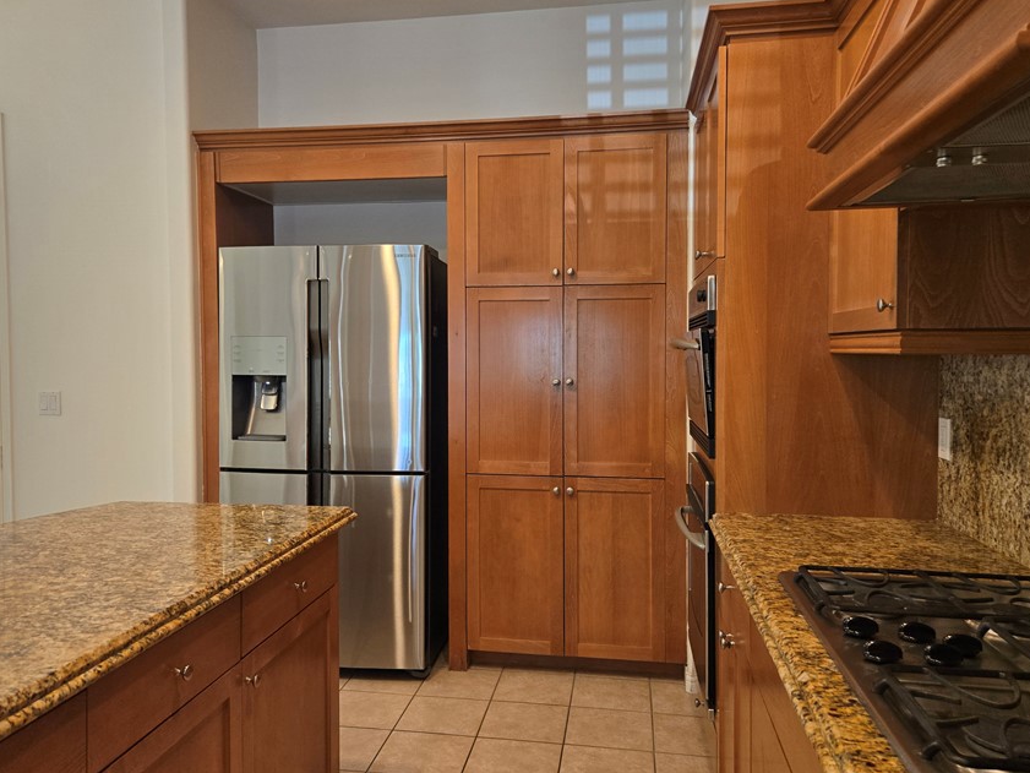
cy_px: 382
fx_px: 833
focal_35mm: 28
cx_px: 480
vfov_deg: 49.8
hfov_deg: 63.4
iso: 125
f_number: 1.8
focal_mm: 5.4
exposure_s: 1/120
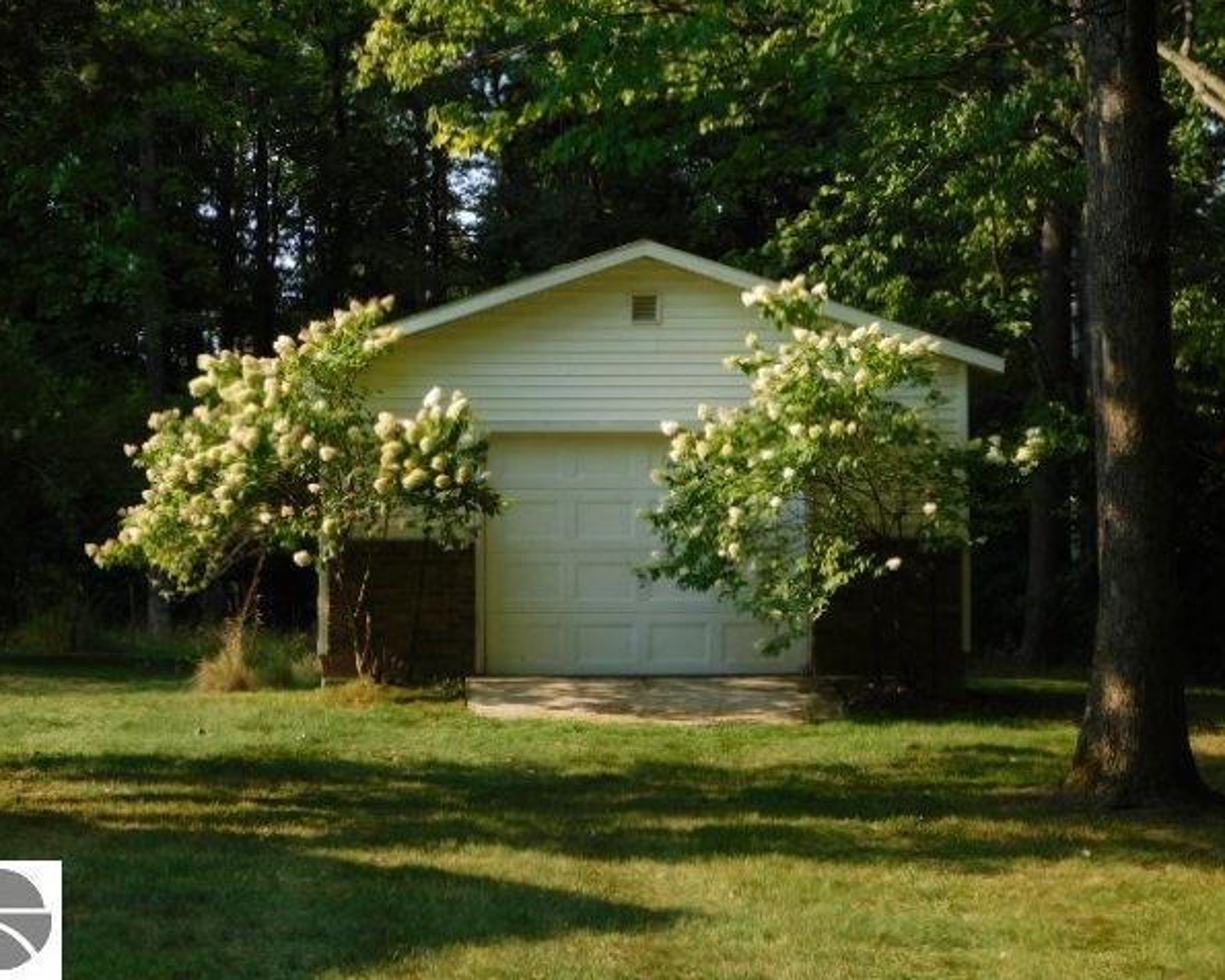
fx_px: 3045
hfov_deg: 22.7
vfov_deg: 18.3
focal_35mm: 84
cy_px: 488
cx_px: 587
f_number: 4.4
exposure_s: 1/250
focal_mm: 14.2
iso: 125
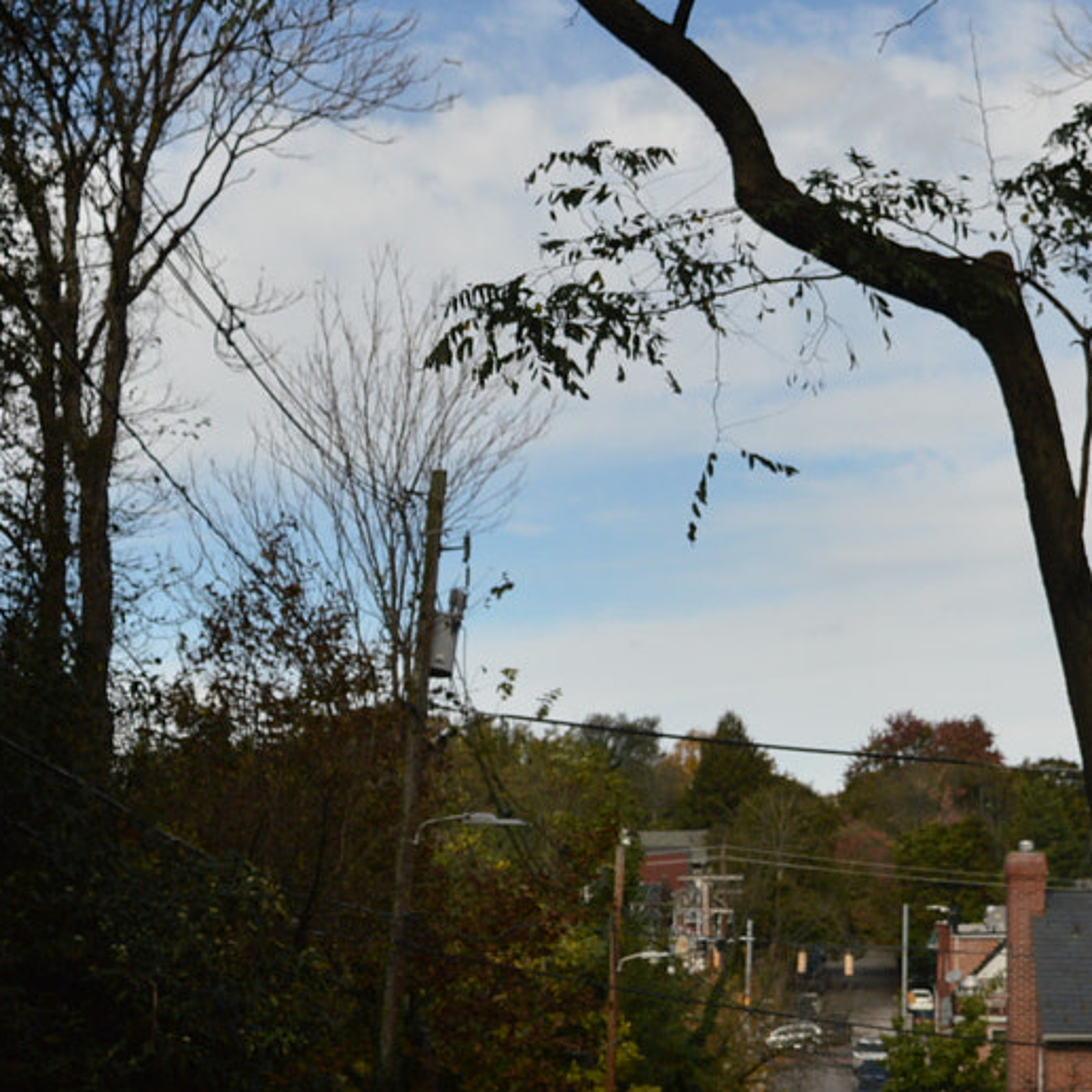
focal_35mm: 79
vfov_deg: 21.6
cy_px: 899
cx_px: 817
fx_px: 2820
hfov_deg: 21.7
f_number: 5.6
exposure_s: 1/800
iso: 100
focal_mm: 20
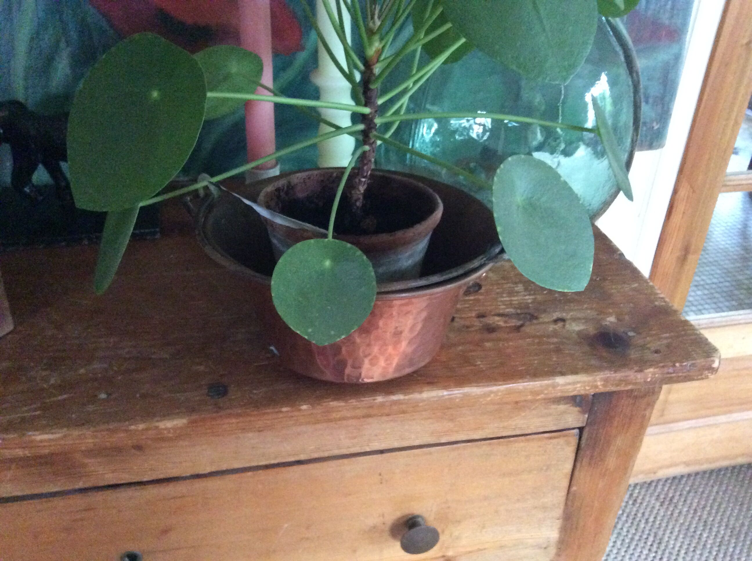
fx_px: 694
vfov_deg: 44.1
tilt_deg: -33.3
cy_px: 280
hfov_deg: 56.9
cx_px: 376
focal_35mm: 32
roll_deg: -1.2
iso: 640
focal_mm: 3.3
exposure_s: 1/17
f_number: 2.4
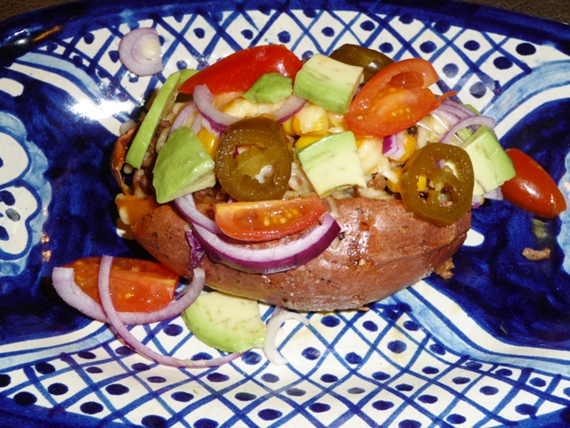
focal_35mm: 55
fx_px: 906
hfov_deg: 34.9
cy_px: 214
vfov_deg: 26.6
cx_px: 285
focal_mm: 9.3
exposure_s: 1/30
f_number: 4.3
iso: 100
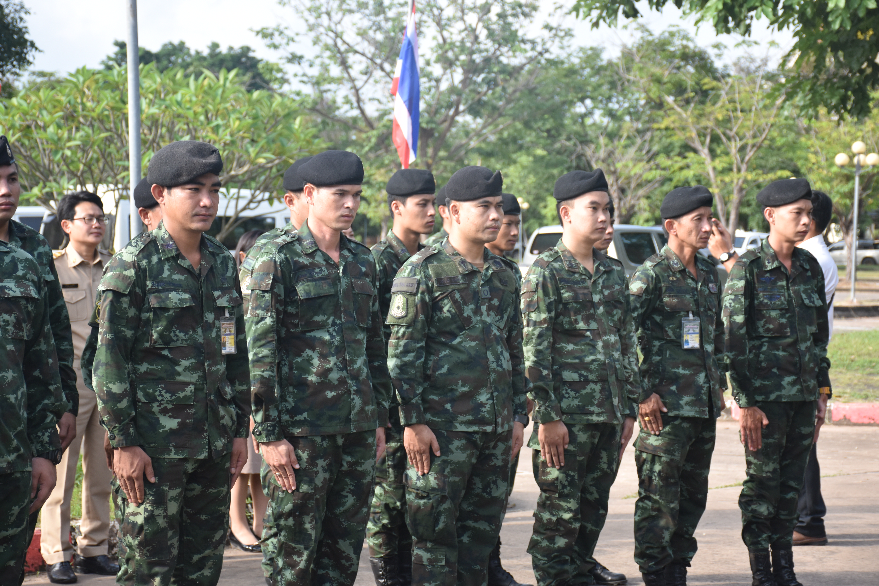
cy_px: 293
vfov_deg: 15.2
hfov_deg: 22.6
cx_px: 440
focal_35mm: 90
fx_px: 2197
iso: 400
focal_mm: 60
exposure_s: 1/400
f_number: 5
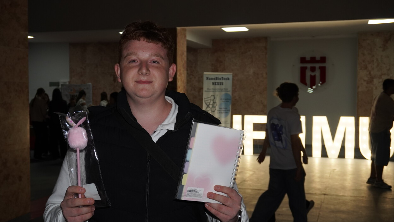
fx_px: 470
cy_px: 110
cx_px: 197
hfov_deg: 45.5
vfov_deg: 26.5
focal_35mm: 45
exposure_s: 1/125
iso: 800
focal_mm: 28
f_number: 5.6
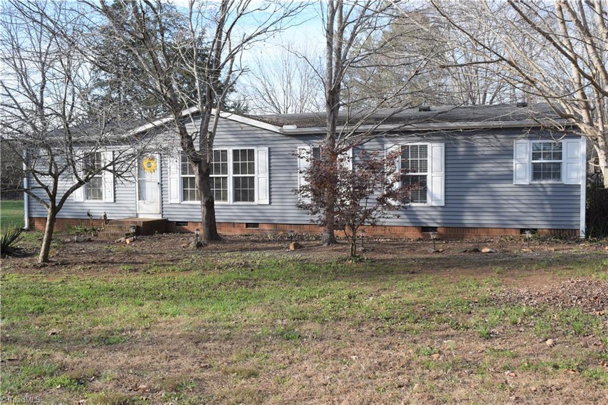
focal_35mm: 39
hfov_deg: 49.6
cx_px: 304
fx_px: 658
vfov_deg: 34.2
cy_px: 202
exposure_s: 1/250
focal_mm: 26
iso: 400
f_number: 8
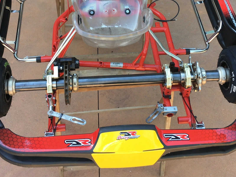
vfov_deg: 27.7
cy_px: 24
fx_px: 348
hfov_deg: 37.5
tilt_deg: -43.0
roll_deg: -1.6
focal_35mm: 51
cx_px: 118
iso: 25
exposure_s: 1/100
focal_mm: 4.15
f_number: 2.2
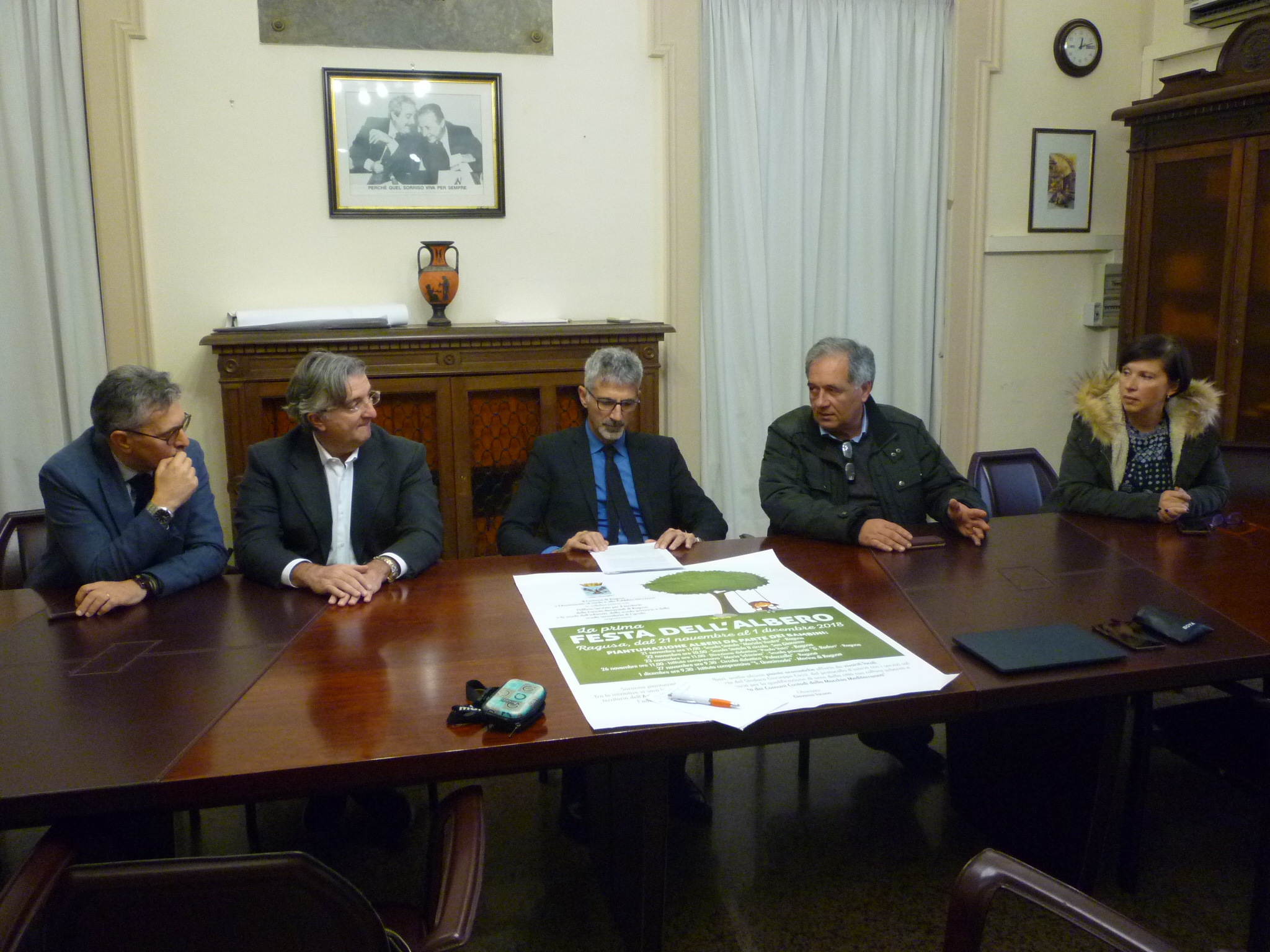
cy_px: 476
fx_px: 1064
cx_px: 635
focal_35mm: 29
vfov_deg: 48.2
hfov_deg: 61.7
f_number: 3.3
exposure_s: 1/30
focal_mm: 5.2
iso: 400
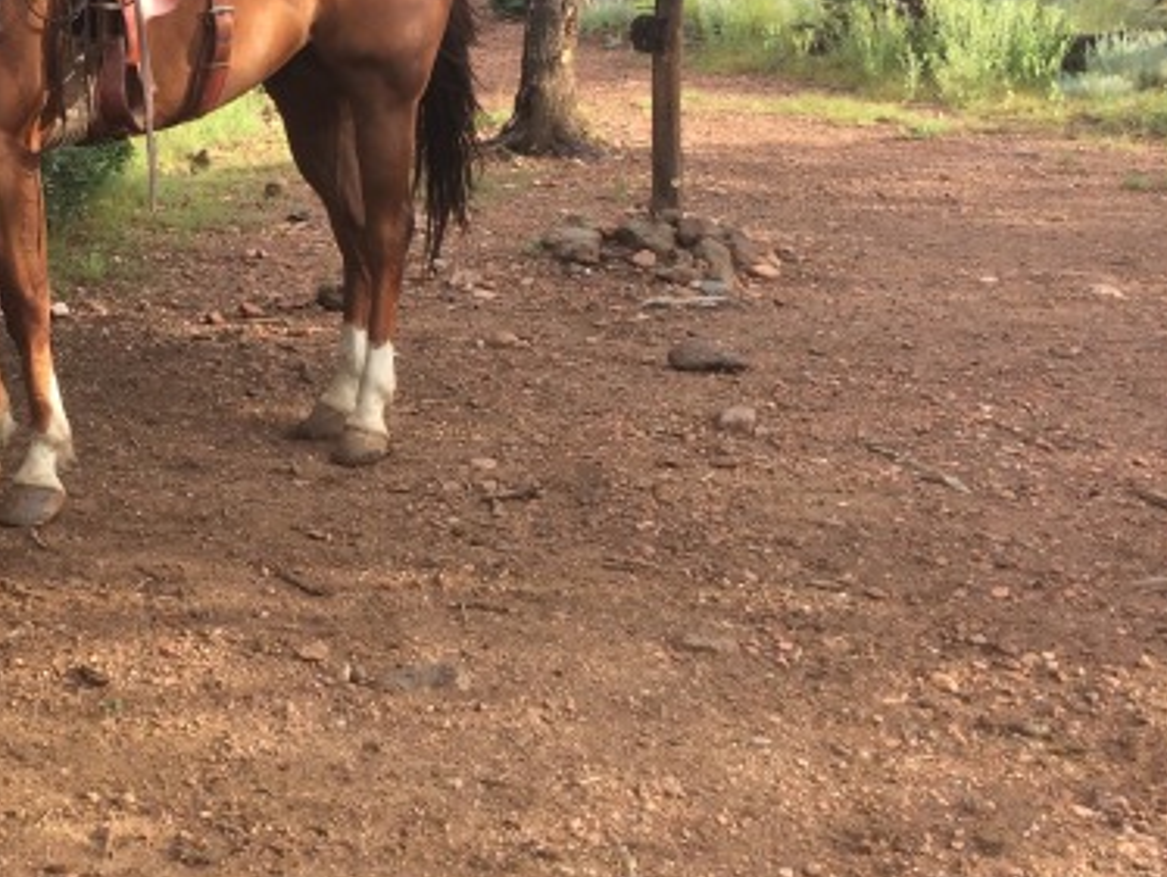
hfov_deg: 29.9
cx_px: 115
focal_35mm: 62
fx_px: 2092
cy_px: 187
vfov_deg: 23.4
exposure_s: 1/345
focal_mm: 4.15
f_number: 2.2
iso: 32
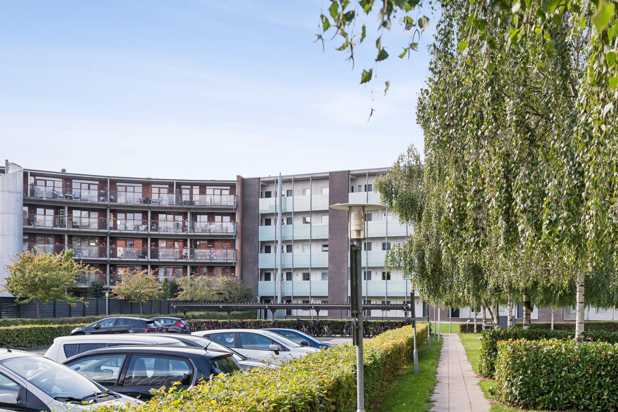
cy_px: 303
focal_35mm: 47
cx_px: 458
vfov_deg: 28.3
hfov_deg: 40.8
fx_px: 807
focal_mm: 30
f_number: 6.3
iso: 500
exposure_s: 1/500
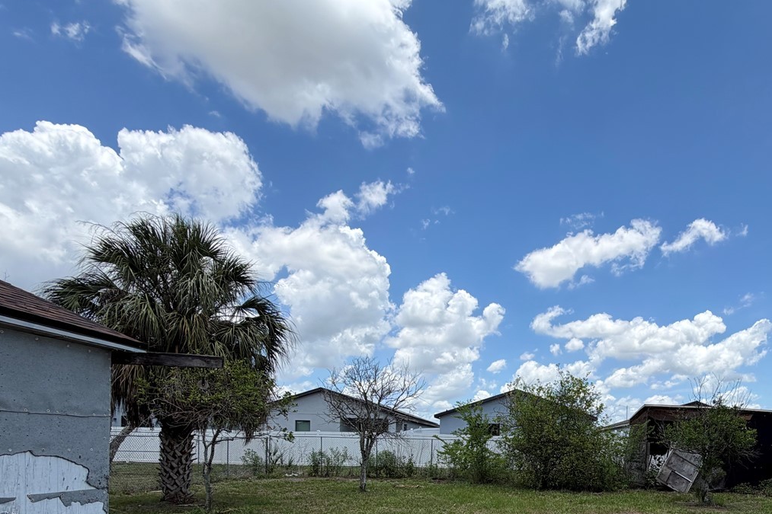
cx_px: 535
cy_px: 445
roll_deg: -1.0
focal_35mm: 23
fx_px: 493
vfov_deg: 50.1
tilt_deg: +0.5
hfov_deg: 73.0
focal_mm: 2.22
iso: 20
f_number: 2.2
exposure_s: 1/841
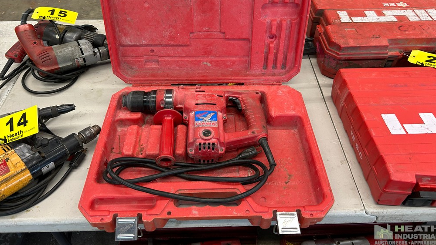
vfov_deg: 39.7
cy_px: 81
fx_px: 335
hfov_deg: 66.1
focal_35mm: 29
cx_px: 219
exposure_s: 1/60
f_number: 1.5
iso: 80
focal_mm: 5.7
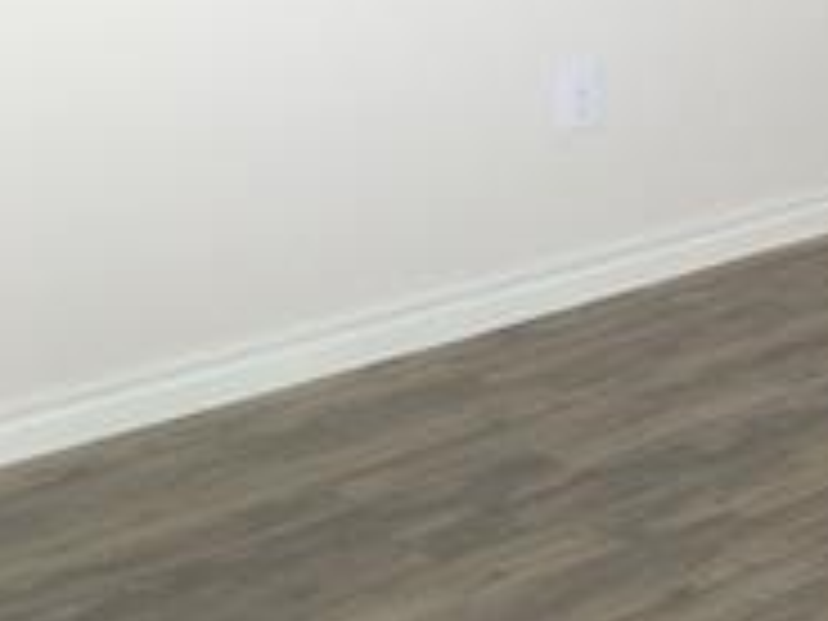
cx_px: 1328
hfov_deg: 17.1
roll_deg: +1.3
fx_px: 2416
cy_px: -234
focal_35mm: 101
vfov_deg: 14.0
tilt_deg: -7.5
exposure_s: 1/30
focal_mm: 4.15
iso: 125
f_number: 2.2
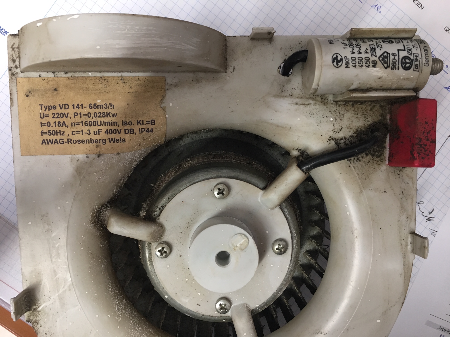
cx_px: 225
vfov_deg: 48.2
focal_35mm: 29
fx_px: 377
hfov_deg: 61.7
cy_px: 168
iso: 100
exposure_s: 1/33
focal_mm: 4.15
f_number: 2.2
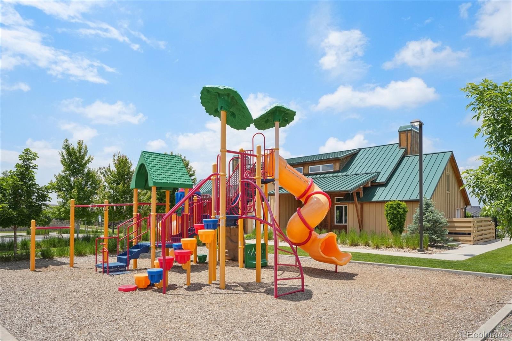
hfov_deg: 75.5
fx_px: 331
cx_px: 256
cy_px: 170
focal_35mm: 23
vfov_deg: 54.6
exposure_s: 1/1250
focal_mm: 15.5
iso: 800
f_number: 8
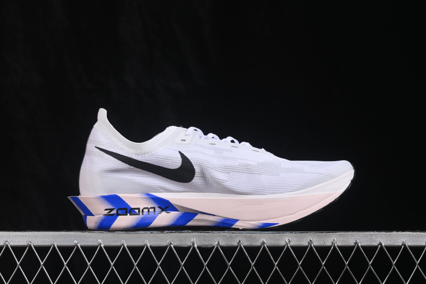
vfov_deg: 18.2
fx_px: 887
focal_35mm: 75
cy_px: 142
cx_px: 213
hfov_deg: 27.0
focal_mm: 50
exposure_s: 1/100
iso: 160
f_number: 8
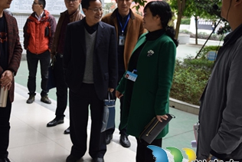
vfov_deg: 27.1
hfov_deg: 39.5
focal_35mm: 50
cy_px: 67
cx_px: 92
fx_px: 335
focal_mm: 21
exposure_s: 1/20
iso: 100
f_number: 3.8
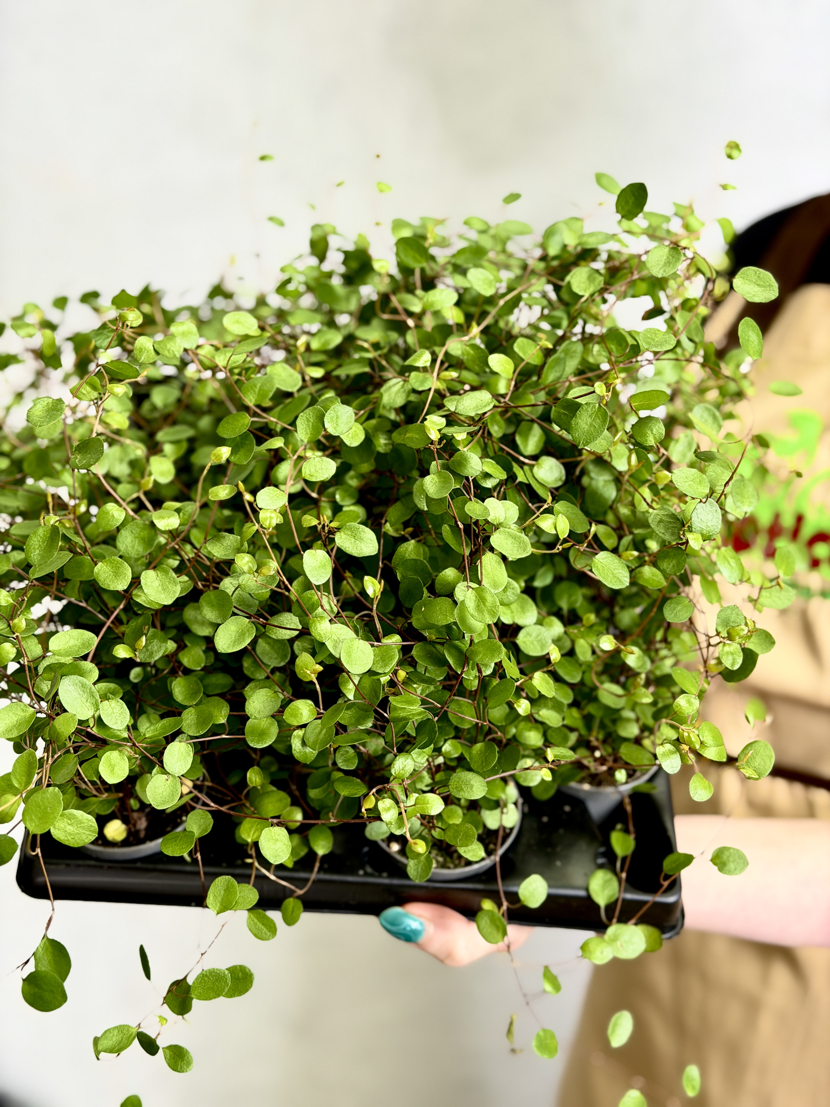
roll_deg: -1.8
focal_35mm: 48
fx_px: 1535
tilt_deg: -8.8
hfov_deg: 30.3
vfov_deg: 39.7
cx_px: 415
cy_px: 554
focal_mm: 6.76
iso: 100
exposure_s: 1/121
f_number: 1.78
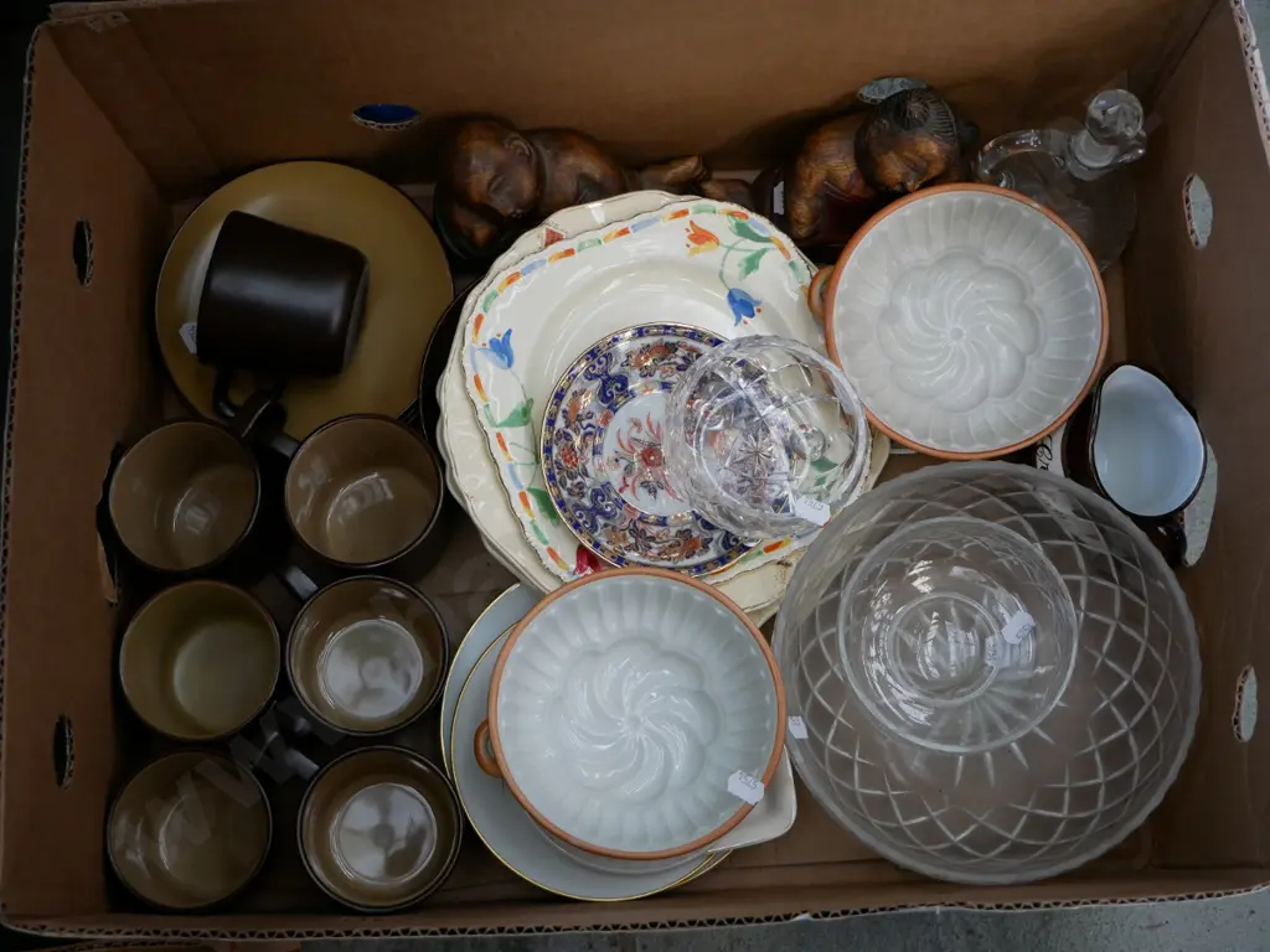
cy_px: 476
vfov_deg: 29.1
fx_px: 1834
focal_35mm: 50
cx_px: 635
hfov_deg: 38.2
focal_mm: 25
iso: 1000
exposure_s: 1/60
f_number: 4.5
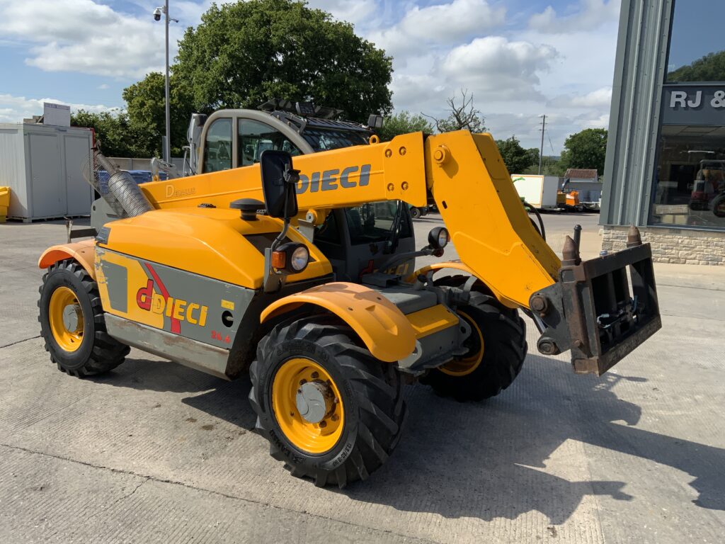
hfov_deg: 61.7
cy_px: 272
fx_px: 607
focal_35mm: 29
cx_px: 362
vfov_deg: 48.2
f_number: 1.8
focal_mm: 3
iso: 16
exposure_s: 1/1730
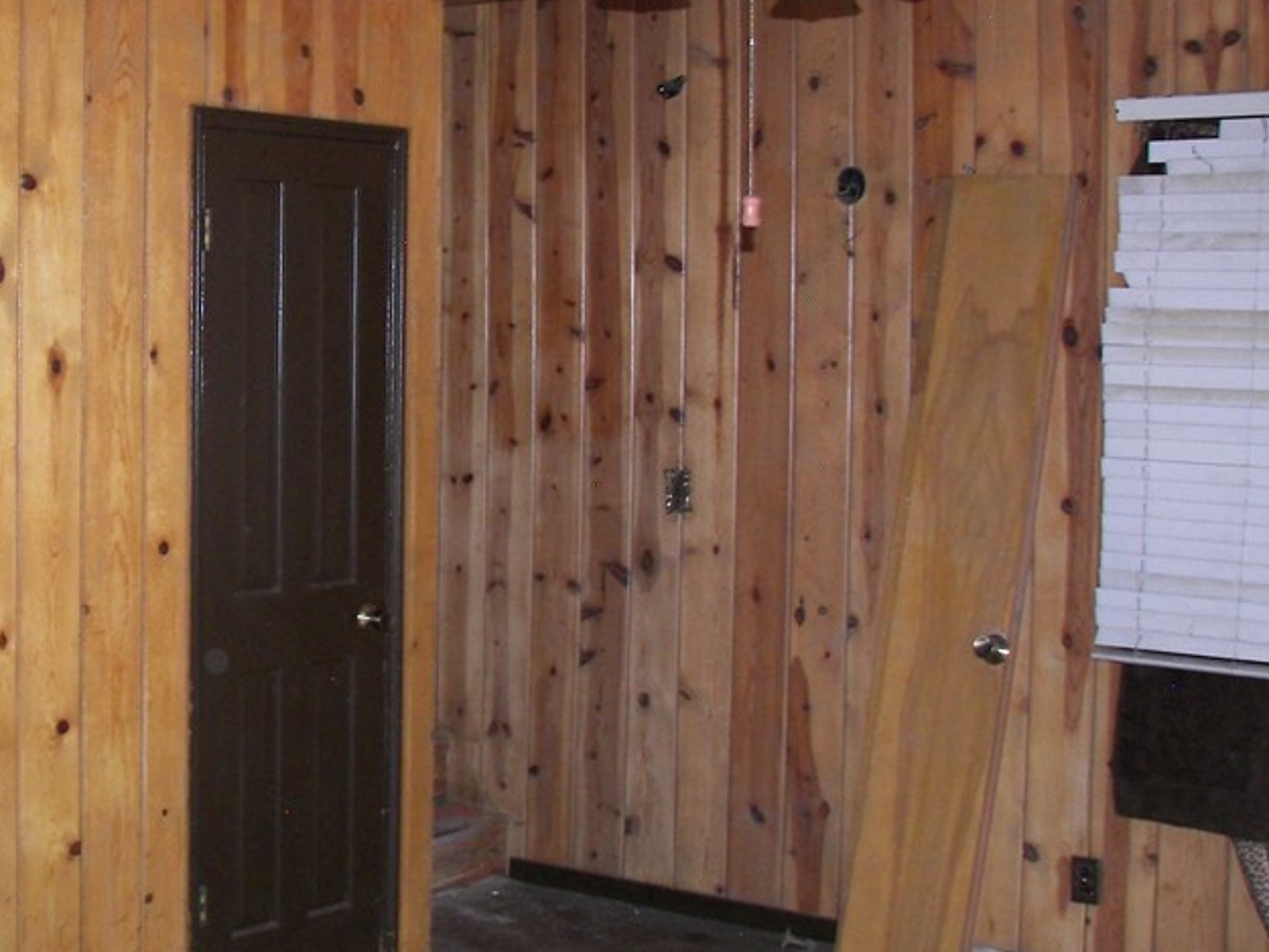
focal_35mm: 59
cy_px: 457
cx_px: 282
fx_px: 2163
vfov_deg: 24.8
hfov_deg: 32.0
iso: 125
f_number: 2.8
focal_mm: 6
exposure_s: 1/30
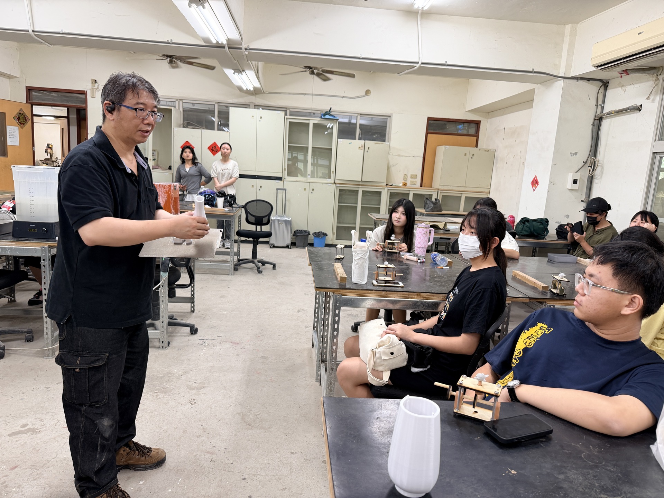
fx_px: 460
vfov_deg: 56.8
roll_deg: -3.0
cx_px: 332
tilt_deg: -10.2
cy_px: 249
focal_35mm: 24
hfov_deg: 71.6
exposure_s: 1/60
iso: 125
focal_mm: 6.76
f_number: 1.78
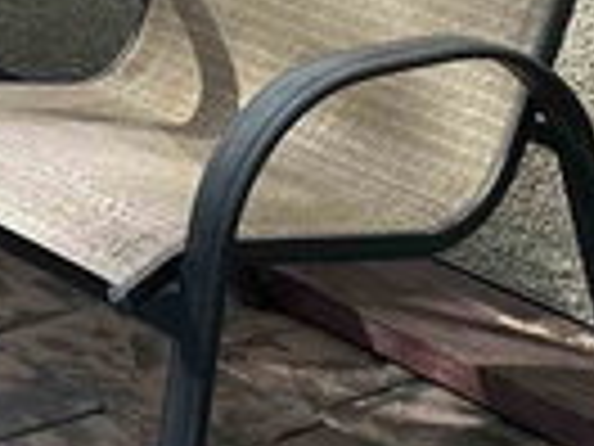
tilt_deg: -12.8
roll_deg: +1.6
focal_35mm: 145
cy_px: -252
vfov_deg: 9.9
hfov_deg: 11.0
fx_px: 2488
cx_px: -936
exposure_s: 1/750
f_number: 1.78
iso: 80
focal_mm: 6.86
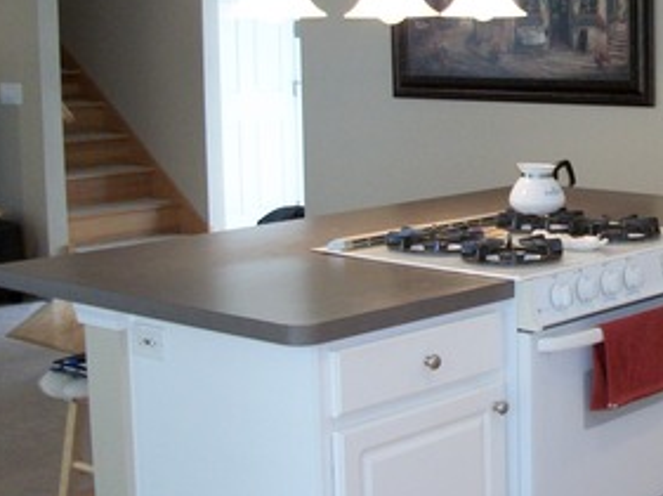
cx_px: 665
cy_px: 177
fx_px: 1396
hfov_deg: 25.4
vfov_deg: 20.1
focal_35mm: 73
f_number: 2.9
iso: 160
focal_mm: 5.7
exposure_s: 1/30
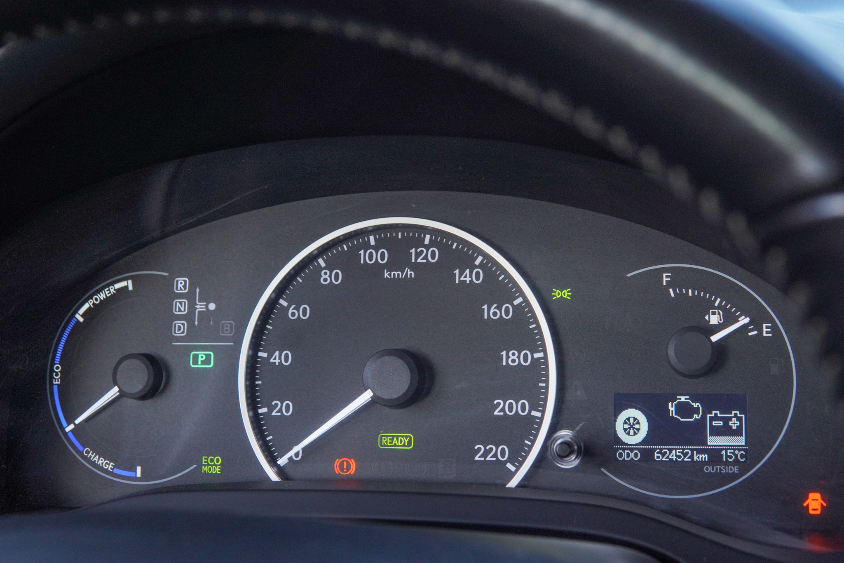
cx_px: 422
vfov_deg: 29.9
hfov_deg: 43.6
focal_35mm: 45
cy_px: 282
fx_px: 1055
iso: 640
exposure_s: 1/100
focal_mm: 30
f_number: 5.6
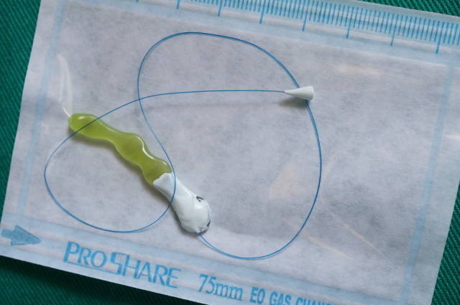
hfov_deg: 43.7
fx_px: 574
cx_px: 230
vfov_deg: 29.8
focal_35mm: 45
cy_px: 152
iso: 3200
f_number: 8
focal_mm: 30
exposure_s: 1/50
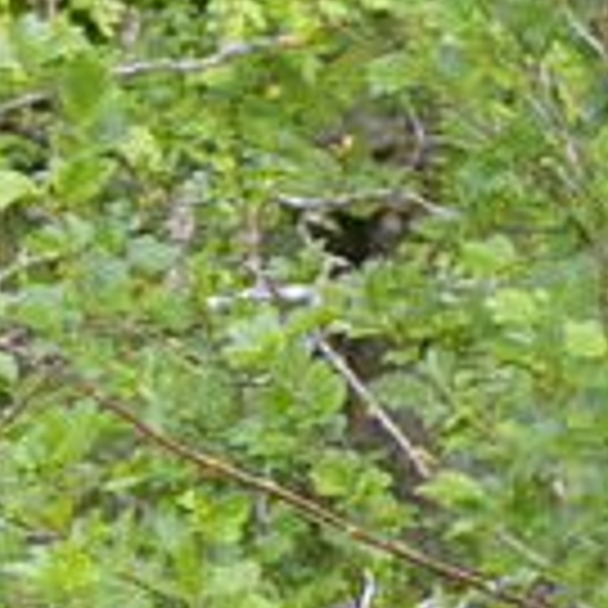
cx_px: 2513
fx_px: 6916
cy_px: 874
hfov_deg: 4.6
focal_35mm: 348
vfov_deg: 5.0
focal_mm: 23
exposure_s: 1/125
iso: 140
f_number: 5.6
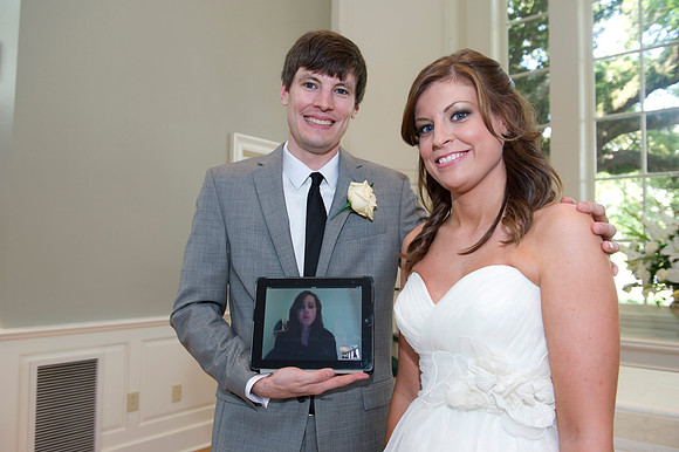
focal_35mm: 29
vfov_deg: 44.9
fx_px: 547
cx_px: 340
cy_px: 226
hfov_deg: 63.7
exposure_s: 1/125
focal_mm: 29
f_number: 5
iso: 800
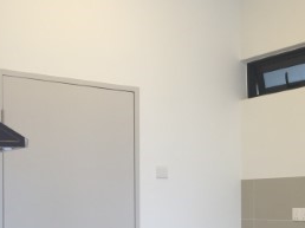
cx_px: 286
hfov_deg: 26.0
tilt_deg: -1.4
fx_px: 634
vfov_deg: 19.9
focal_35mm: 72
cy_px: 217
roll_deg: -0.5
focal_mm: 4.15
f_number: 2.2
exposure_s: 1/50
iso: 40
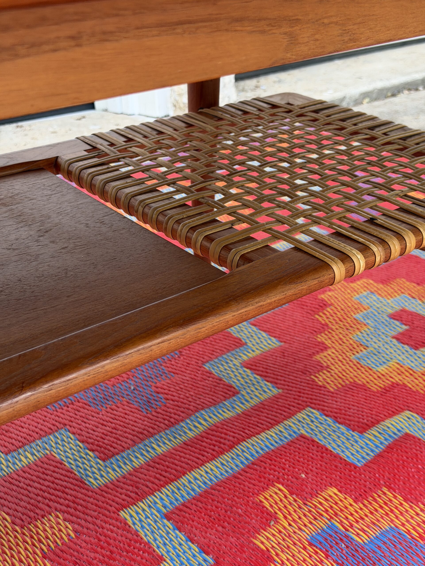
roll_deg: +1.4
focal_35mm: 48
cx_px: 212
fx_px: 786
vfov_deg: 39.7
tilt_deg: -23.0
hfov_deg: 30.3
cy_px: 283
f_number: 1.78
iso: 64
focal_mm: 6.76
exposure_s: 1/312
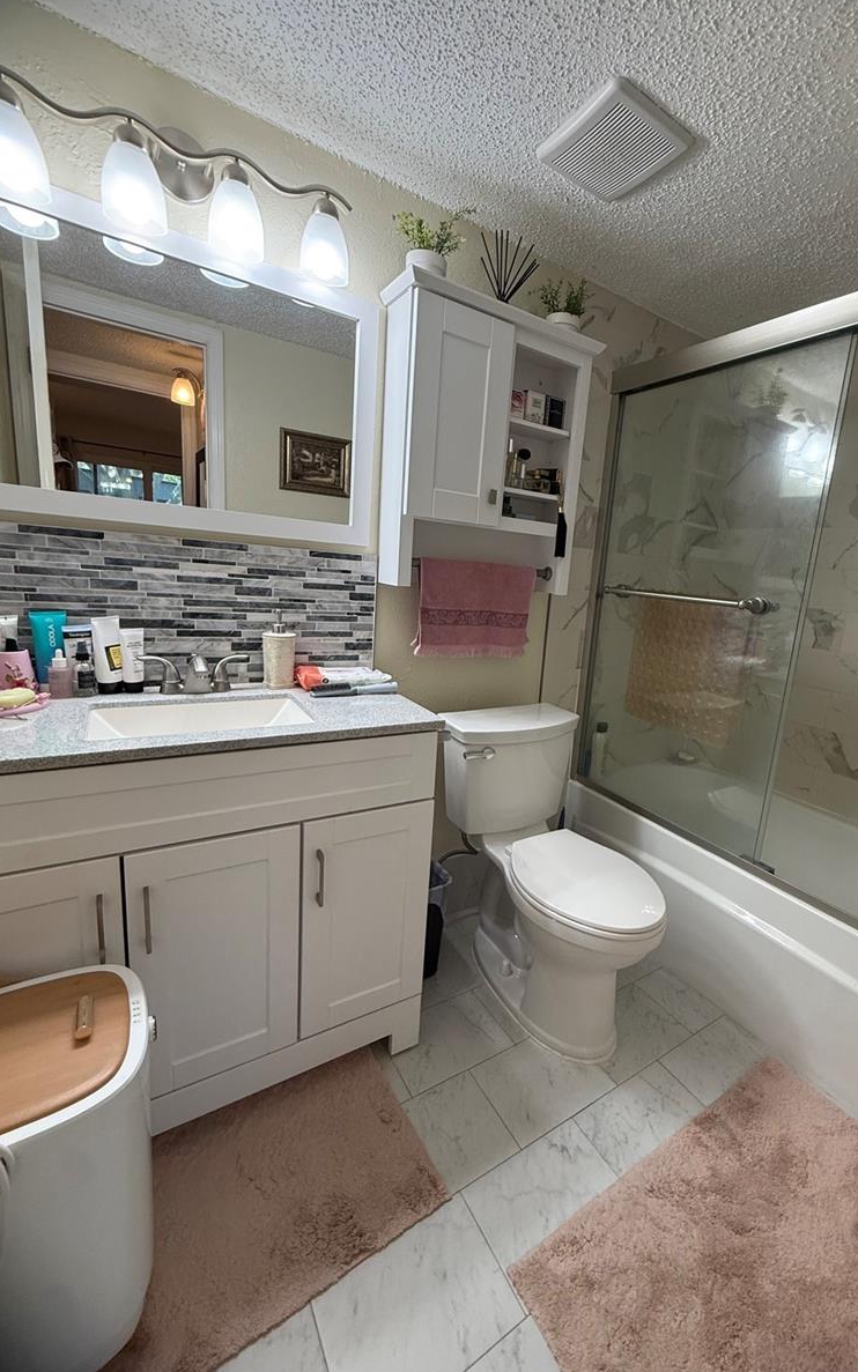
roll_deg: -6.3
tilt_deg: -10.2
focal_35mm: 15
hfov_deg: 74.2
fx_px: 561
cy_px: 683
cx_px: 505
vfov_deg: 101.5
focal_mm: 2.22
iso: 200
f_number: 2.2
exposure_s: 1/120
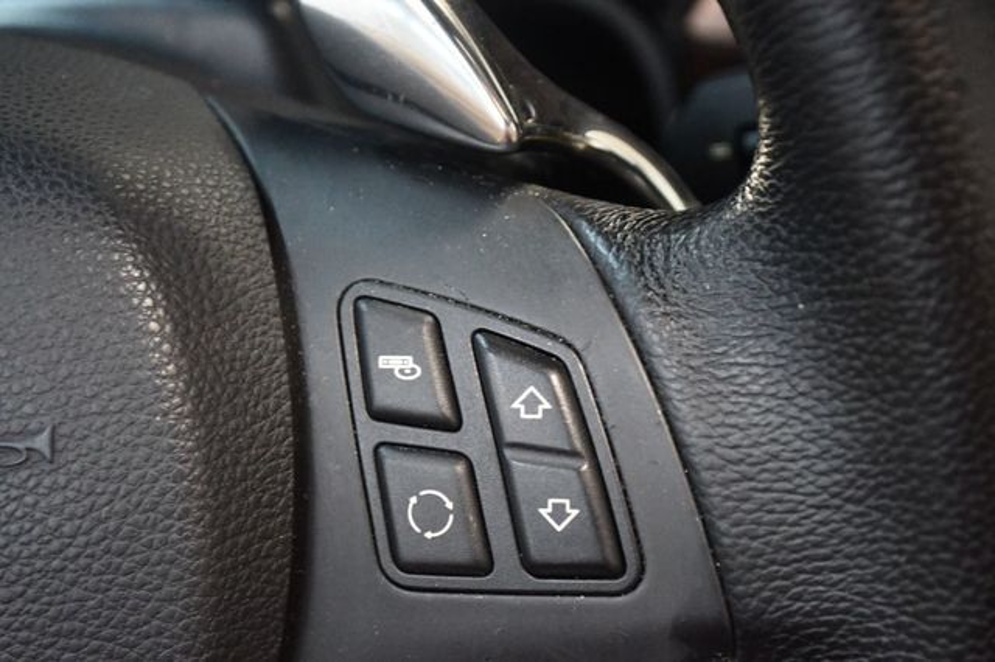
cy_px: 331
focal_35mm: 69
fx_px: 1906
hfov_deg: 29.3
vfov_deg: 19.7
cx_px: 498
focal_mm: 46
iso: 7200
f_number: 5.3
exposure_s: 1/60
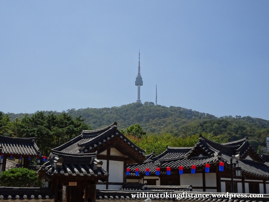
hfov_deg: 42.9
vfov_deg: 32.9
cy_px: 101
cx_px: 134
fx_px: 342
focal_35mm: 44
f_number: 6.3
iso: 80
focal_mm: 7.58
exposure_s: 1/400
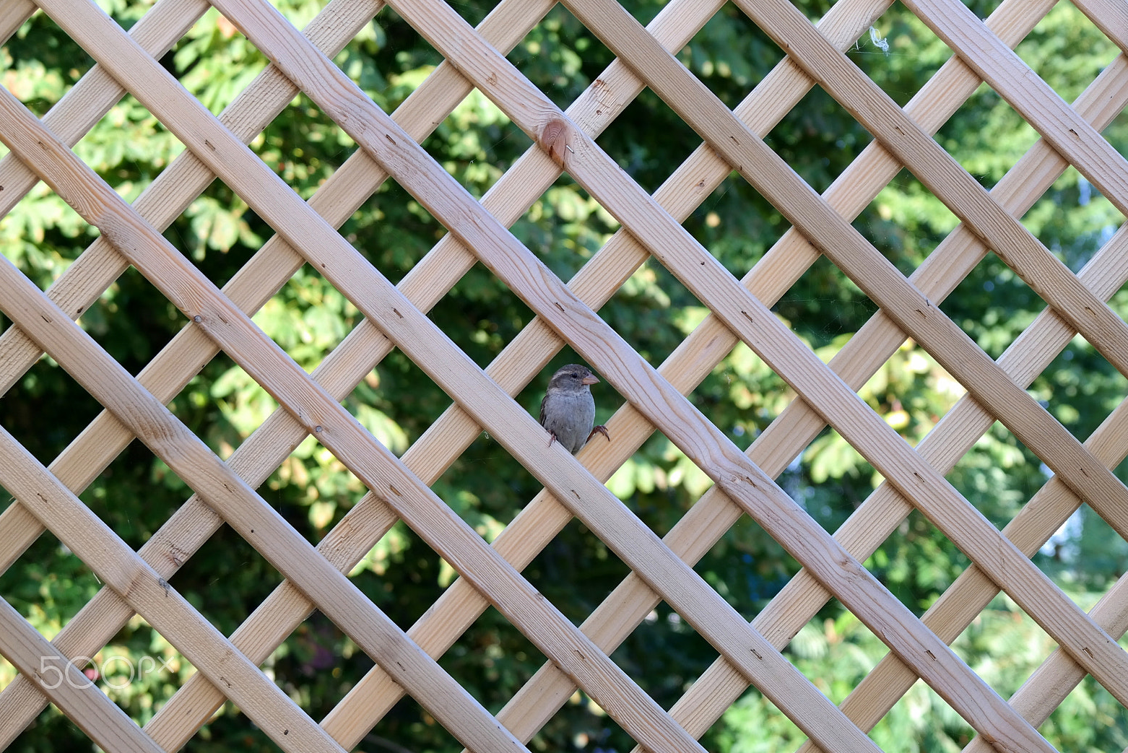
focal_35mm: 85
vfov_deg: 16.1
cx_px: 573
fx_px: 2664
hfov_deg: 23.9
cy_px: 382
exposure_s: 1/125
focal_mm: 54
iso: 200
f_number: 5.6
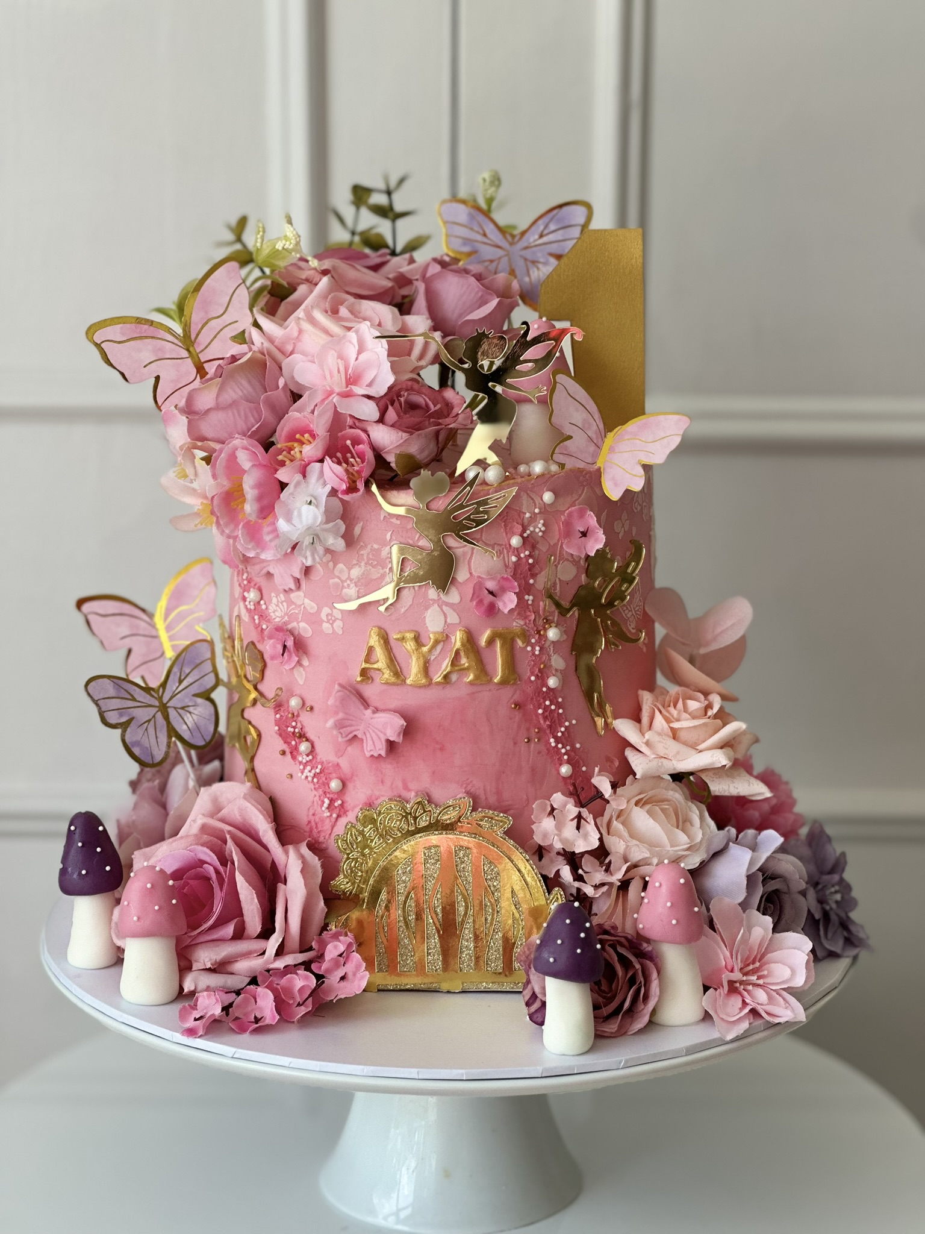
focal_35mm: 77
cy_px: 617
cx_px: 462
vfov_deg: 25.3
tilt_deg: -10.8
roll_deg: -0.8
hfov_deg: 19.1
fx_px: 2743
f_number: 2.8
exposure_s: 1/121
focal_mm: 9
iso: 40
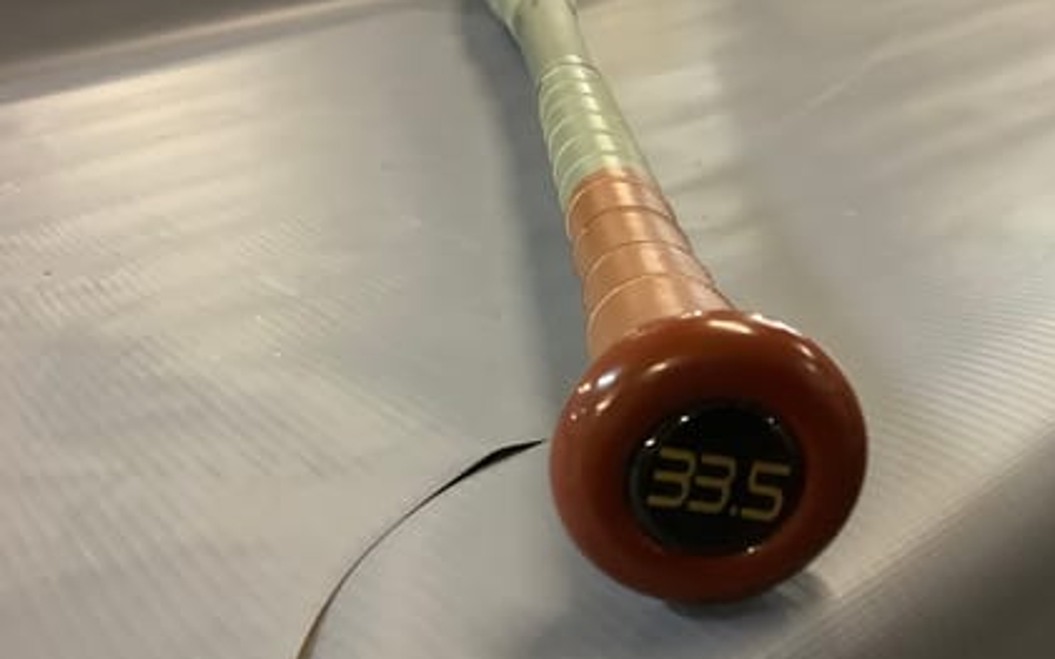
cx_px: 606
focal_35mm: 39
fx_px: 1121
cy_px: 345
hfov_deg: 50.2
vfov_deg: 32.8
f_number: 2.4
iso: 320
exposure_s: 1/33
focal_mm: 3.3
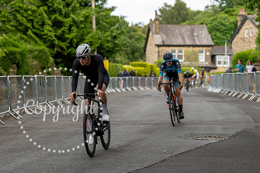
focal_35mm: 114
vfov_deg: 12.1
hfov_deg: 18.0
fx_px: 820
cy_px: 58
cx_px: 91
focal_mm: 70
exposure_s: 1/800
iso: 400
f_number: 2.8
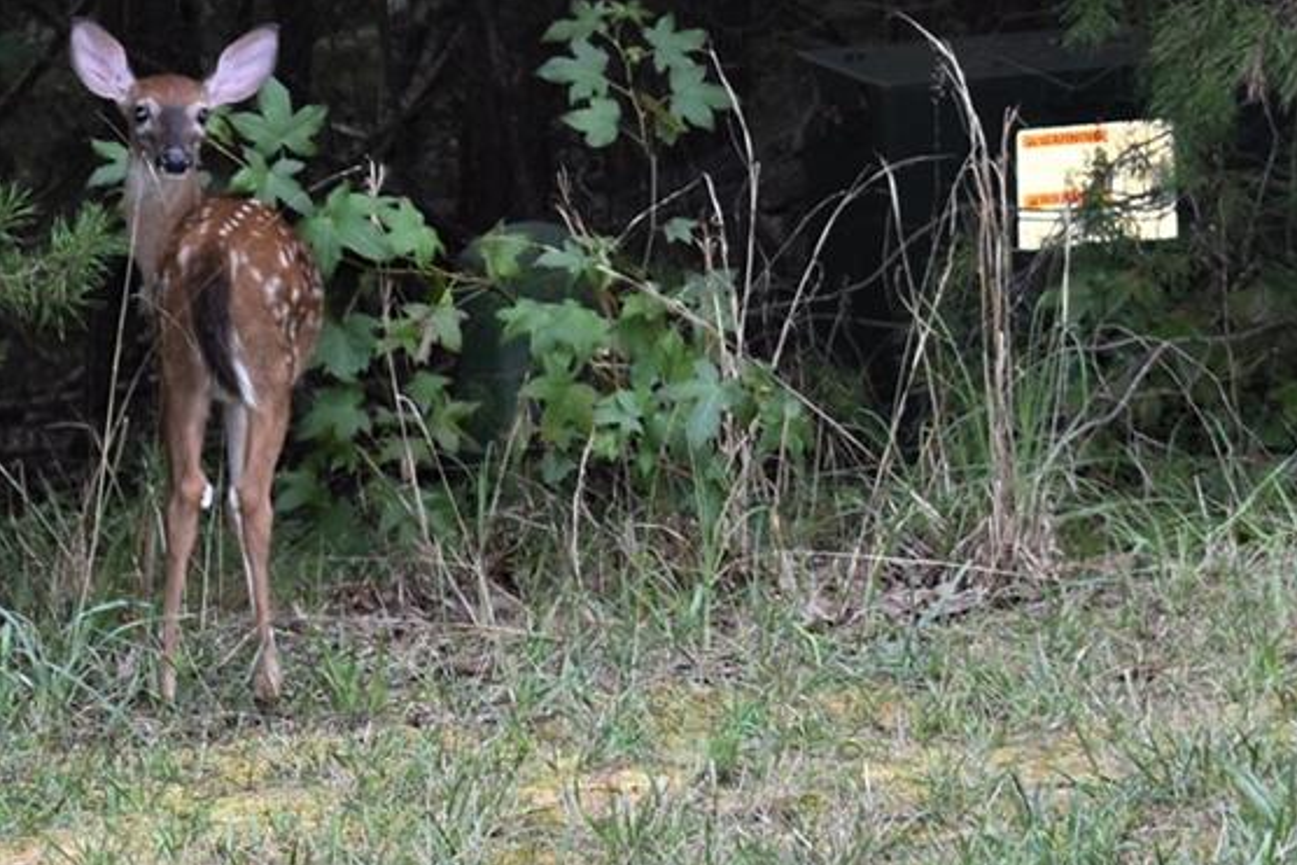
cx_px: 182
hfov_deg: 6.8
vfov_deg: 4.5
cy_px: 353
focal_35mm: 304
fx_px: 10949
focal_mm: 55
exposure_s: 1/125
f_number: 5.6
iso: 280
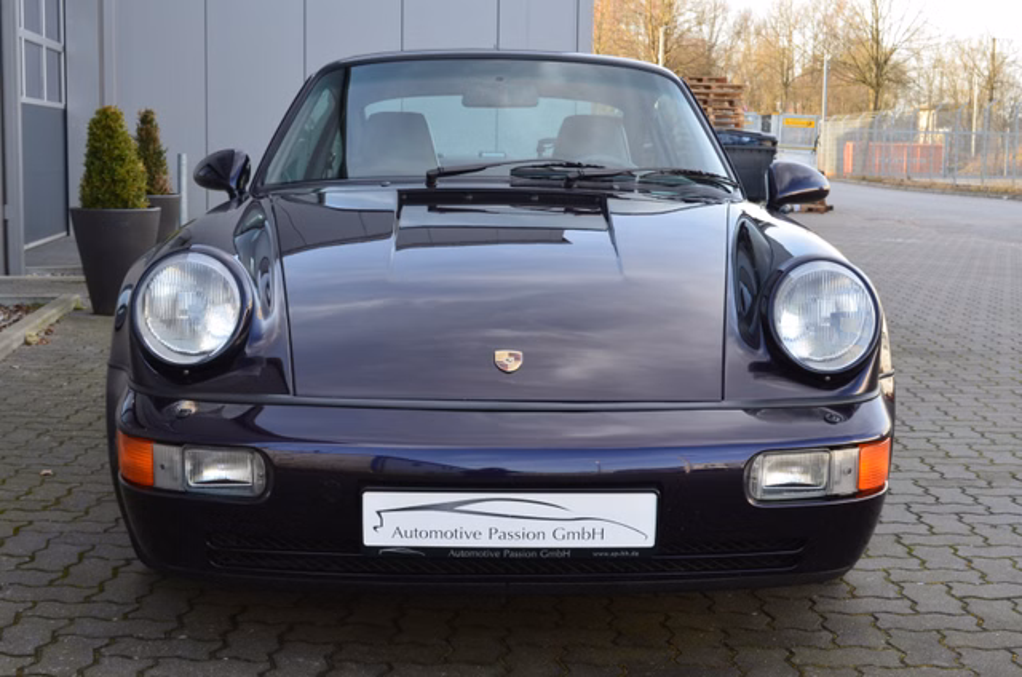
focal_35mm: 52
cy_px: 338
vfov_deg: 25.6
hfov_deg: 37.9
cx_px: 511
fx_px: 1487
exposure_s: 1/50
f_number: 10
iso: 400
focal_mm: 35
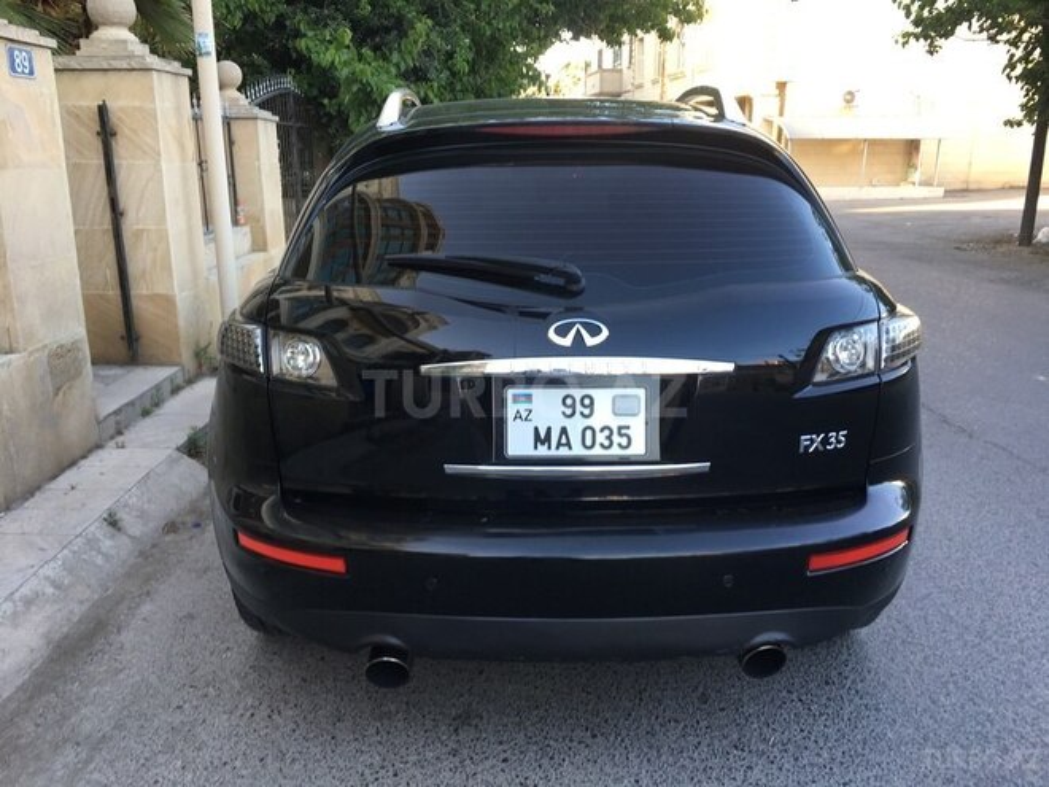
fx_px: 879
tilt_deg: -15.9
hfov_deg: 61.7
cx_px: 524
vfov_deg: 48.2
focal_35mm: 29
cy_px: 394
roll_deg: +0.6
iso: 25
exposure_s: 1/50
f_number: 2.2
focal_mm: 4.15
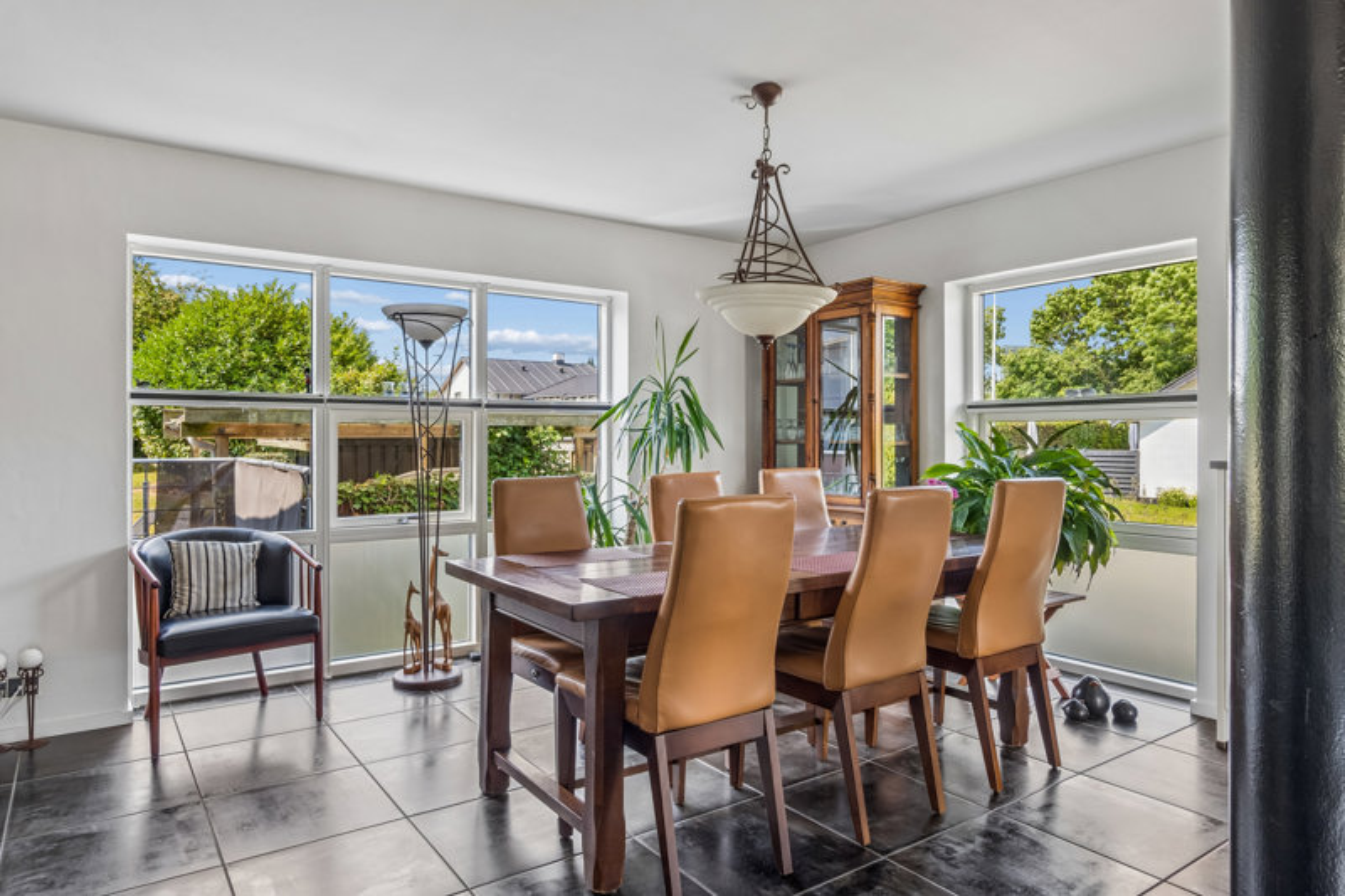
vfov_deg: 59.5
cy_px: 448
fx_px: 784
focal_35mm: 21
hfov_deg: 81.2
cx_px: 672
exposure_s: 1/13
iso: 200
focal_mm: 14
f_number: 8
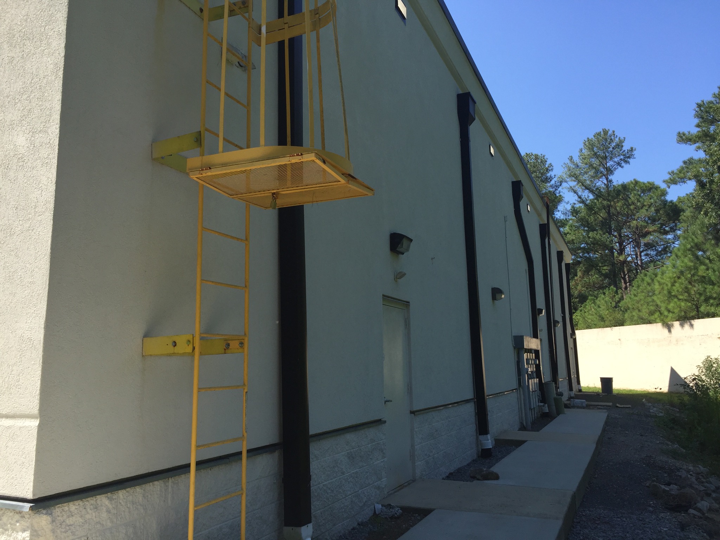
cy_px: 270
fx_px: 603
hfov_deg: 61.7
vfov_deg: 48.2
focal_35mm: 29
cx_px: 360
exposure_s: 1/1014
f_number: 2.2
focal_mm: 4.15
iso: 32
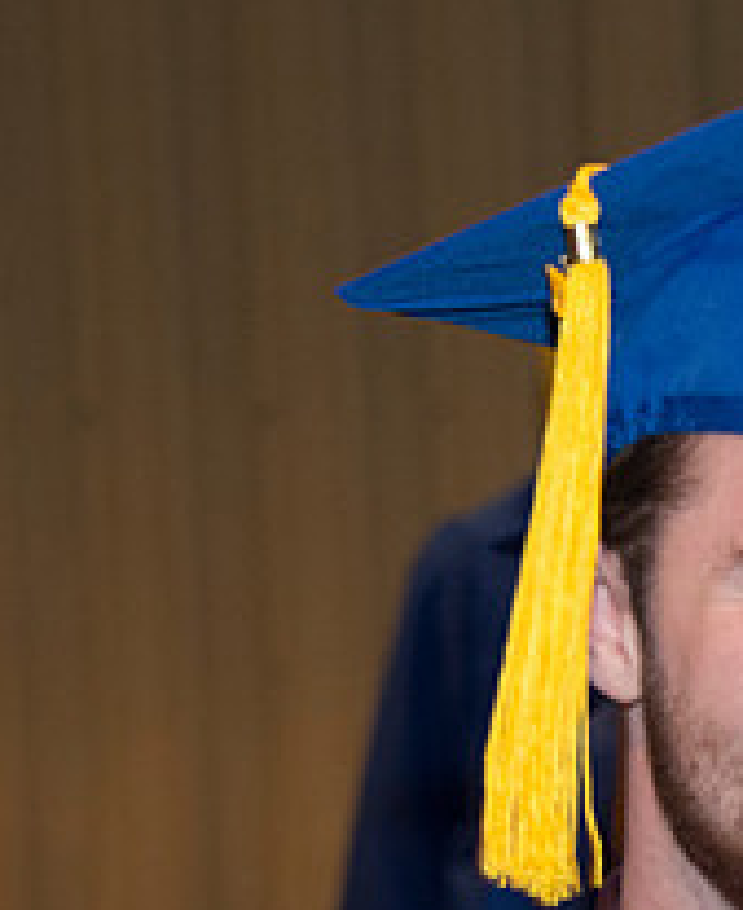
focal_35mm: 275
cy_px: 996
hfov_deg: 5.6
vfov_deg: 6.9
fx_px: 7467
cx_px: 1123
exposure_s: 1/80
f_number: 5
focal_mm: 85
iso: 2000
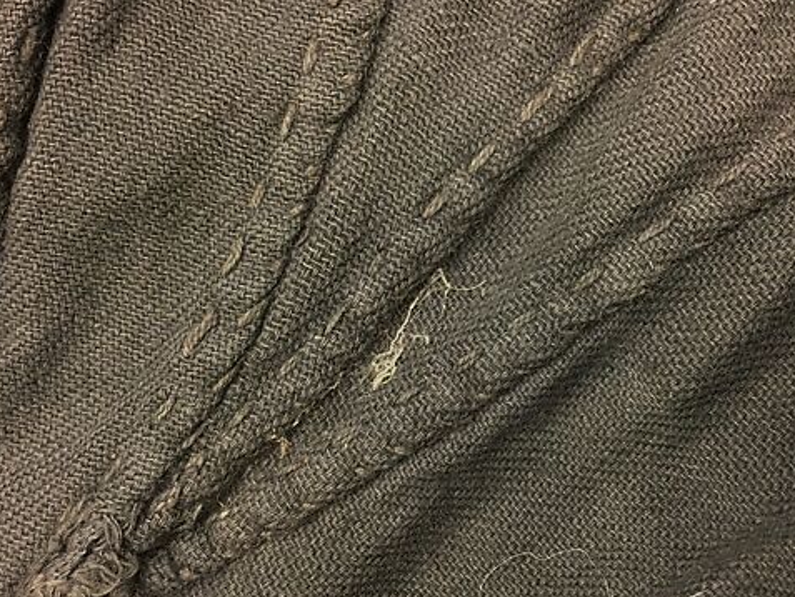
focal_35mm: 39
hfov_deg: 47.8
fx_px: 896
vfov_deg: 36.8
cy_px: 315
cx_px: 408
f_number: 2.4
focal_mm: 3.3
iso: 250
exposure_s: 1/15
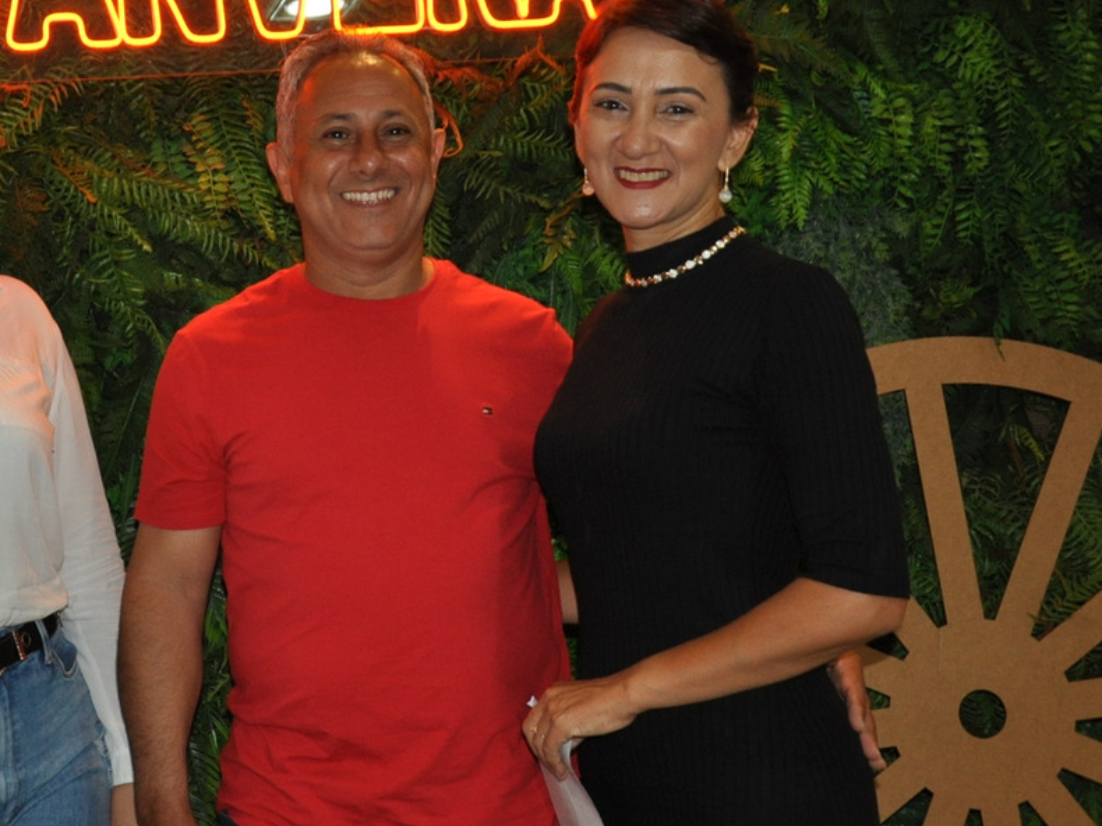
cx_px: 133
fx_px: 2032
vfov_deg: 23.0
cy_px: 414
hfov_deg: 29.2
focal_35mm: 64
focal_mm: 25
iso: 800
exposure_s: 1/60
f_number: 4
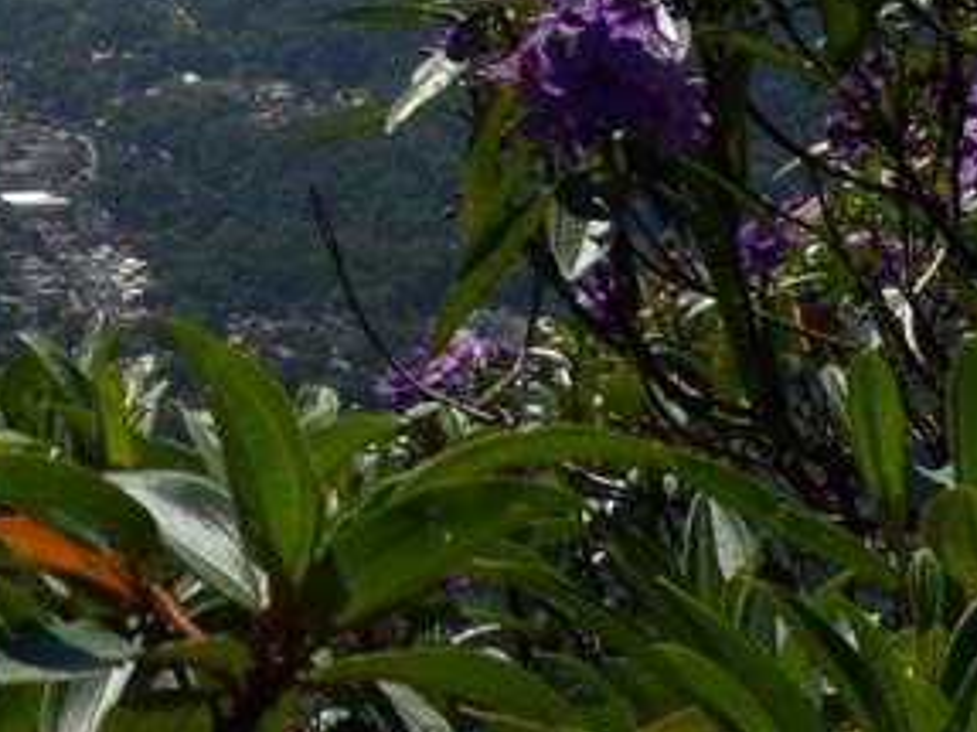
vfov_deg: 9.4
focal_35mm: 150
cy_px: -569
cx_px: -317
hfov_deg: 12.7
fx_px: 4232
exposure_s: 1/1000
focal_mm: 7.8
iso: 80
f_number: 4.2
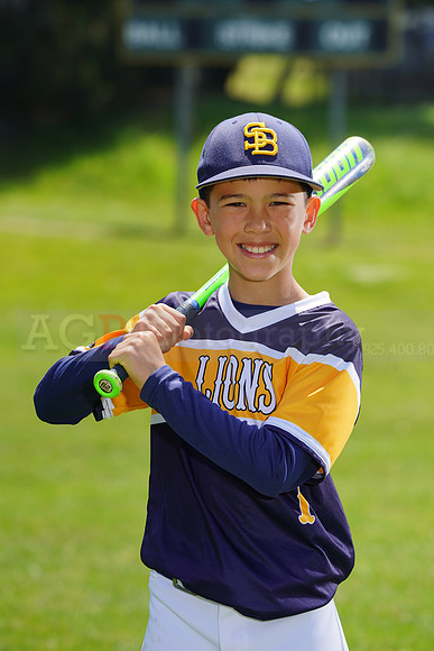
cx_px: 217
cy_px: 326
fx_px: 4193
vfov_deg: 8.9
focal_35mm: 232
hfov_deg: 5.9
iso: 100
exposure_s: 1/250
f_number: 8
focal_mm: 232
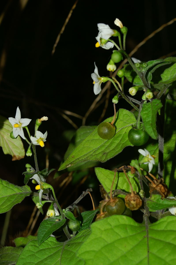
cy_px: 132
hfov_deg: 11.4
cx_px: 88
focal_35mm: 120
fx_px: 881
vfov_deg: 17.1
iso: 100
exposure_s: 1/125
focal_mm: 80
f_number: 22
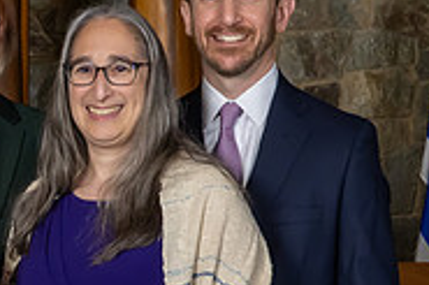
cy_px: 256
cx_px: -182
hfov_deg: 13.6
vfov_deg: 9.5
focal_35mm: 144
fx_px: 1714
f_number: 10
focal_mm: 26
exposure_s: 1/200
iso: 640
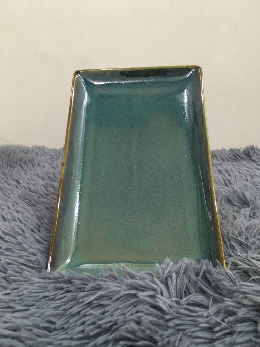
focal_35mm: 29
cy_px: 174
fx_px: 290
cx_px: 130
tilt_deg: -17.6
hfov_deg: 48.2
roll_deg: -1.5
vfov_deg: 61.7
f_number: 2.2
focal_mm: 4.15
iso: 100
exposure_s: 1/33
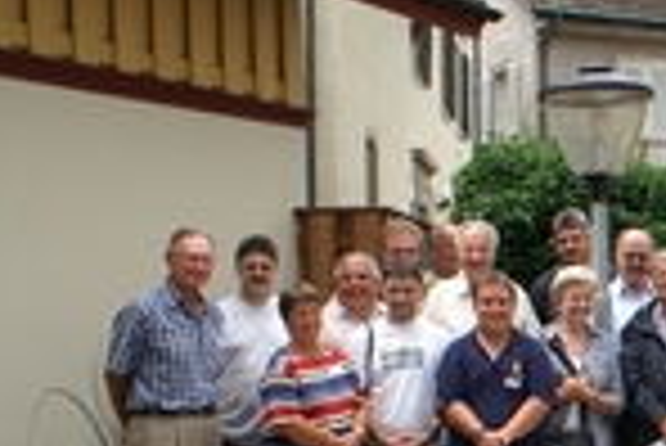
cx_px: 891
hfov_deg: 22.2
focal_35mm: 81
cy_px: 401
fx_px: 1500
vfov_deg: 16.7
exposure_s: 1/125
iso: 100
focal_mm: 20
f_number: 8
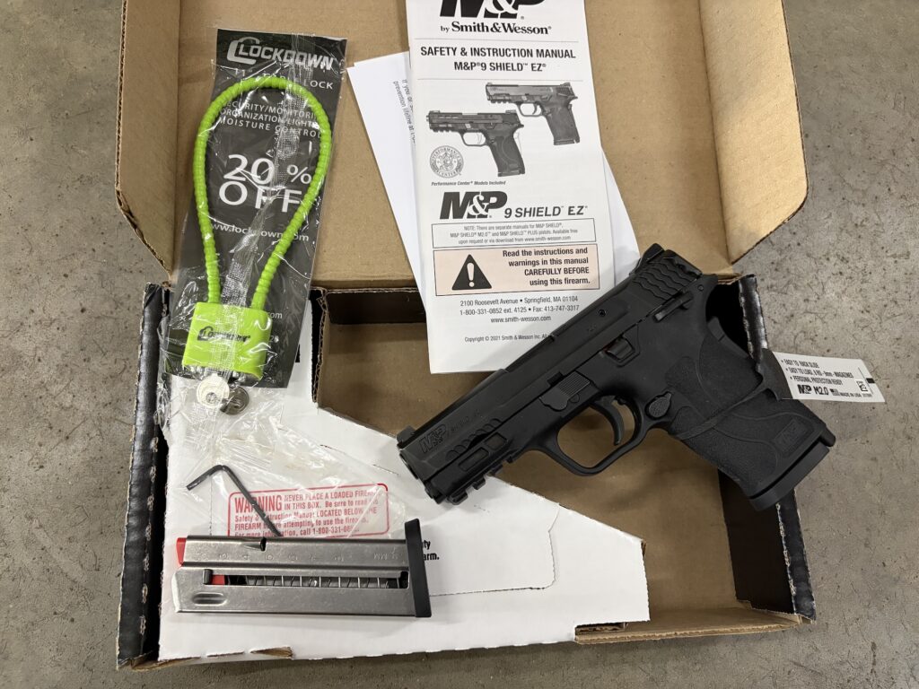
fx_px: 690
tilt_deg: -74.8
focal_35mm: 26
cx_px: 460
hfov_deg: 67.3
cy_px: 344
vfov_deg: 53.1
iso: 320
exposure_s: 1/60
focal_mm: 5.96
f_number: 1.6
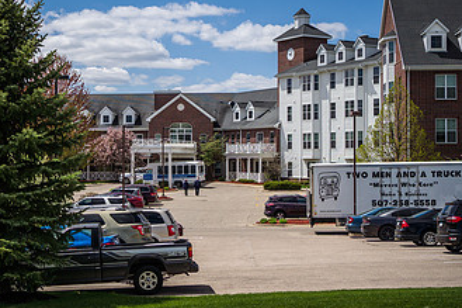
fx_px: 795
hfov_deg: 32.3
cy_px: 143
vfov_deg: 21.9
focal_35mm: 62
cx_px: 177
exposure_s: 1/2500
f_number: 4
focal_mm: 35
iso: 200
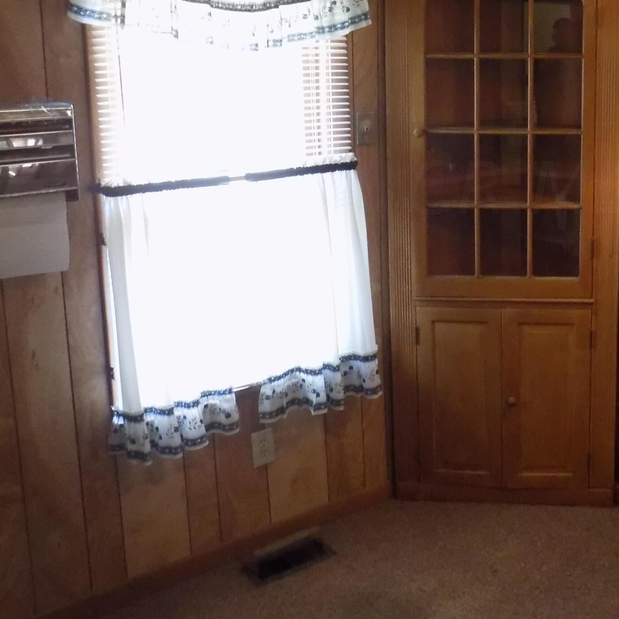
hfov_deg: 36.3
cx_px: 543
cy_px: 188
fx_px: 890
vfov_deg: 37.8
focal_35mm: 44
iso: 400
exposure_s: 1/25
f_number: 3.1
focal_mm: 4
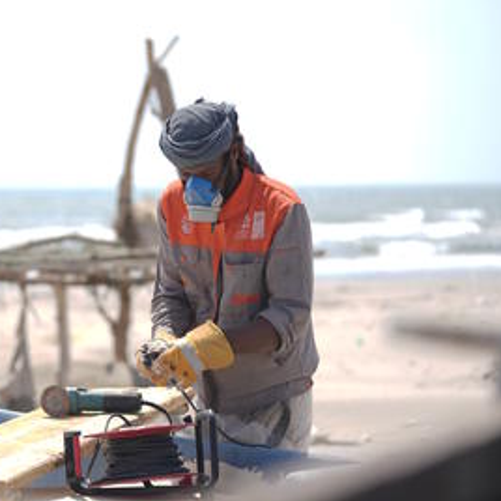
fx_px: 2096
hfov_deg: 13.6
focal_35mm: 128
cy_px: 274
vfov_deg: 13.6
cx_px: 122
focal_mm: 90
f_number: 2.8
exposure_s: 1/800
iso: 50
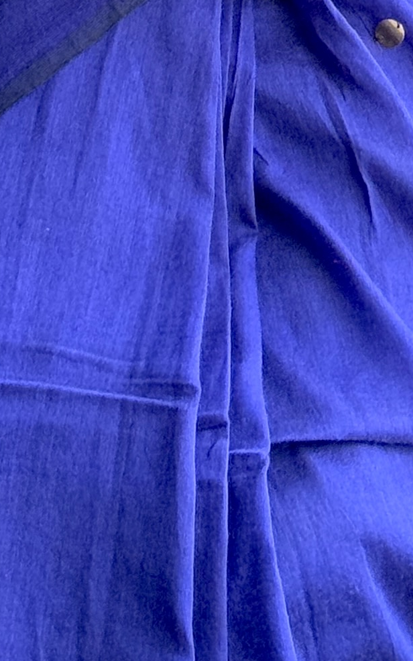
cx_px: 188
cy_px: -398
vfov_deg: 9.7
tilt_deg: -3.1
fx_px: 3747
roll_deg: +1.9
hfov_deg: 6.3
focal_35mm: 208
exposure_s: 1/121
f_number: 1.78
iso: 80
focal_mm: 6.76
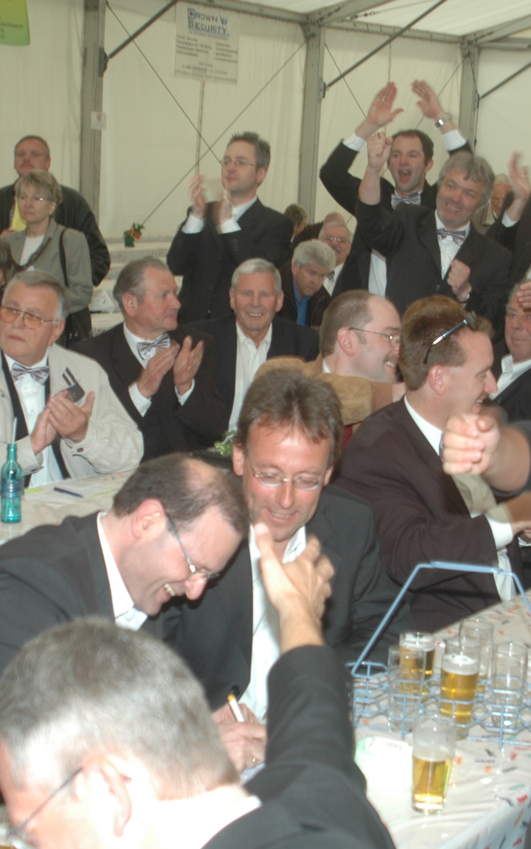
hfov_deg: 20.0
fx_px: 1505
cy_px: 428
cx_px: 264
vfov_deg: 31.5
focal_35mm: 65
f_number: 4.5
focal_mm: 28
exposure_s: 1/80
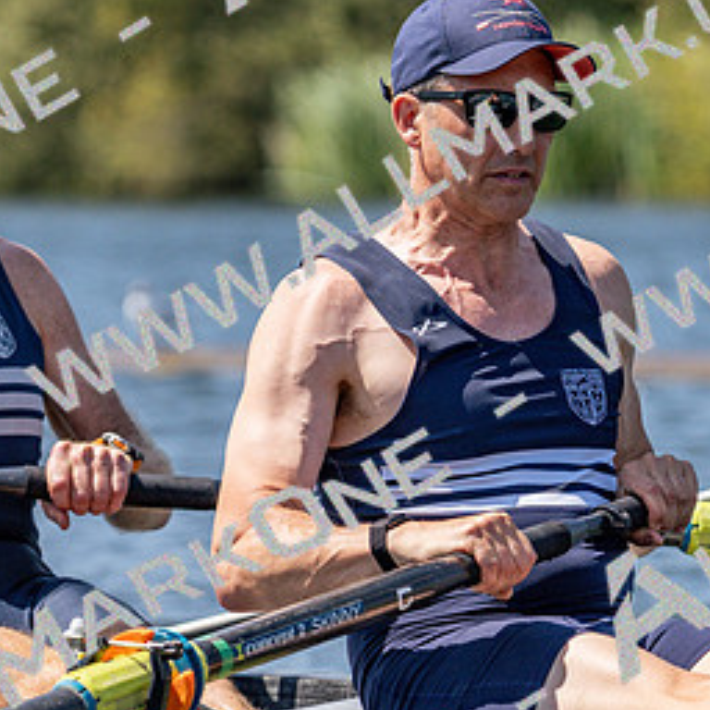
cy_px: 420
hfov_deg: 3.1
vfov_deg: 3.1
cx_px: 369
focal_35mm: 557
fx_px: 12925
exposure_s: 1/2000
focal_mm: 289
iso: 320
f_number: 5.6
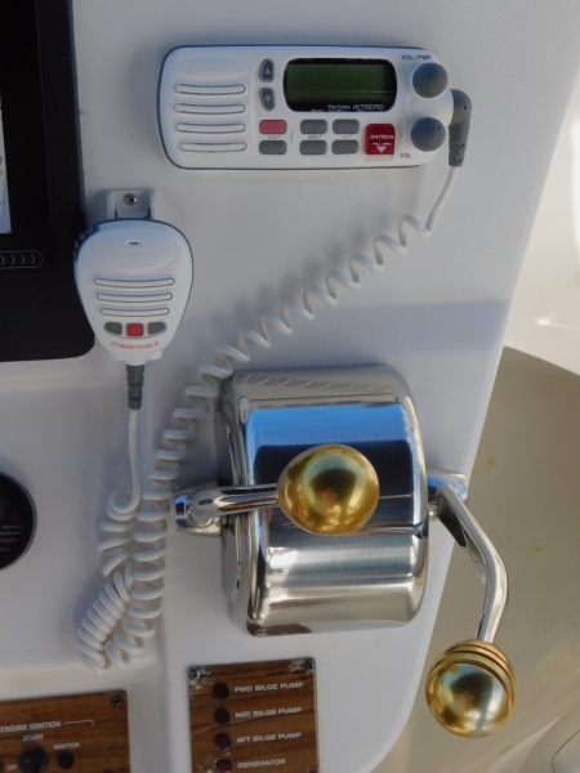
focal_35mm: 45
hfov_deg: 32.2
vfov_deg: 42.1
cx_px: 290
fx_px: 1005
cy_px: 386
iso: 125
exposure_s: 1/500
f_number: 3.7
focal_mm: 8
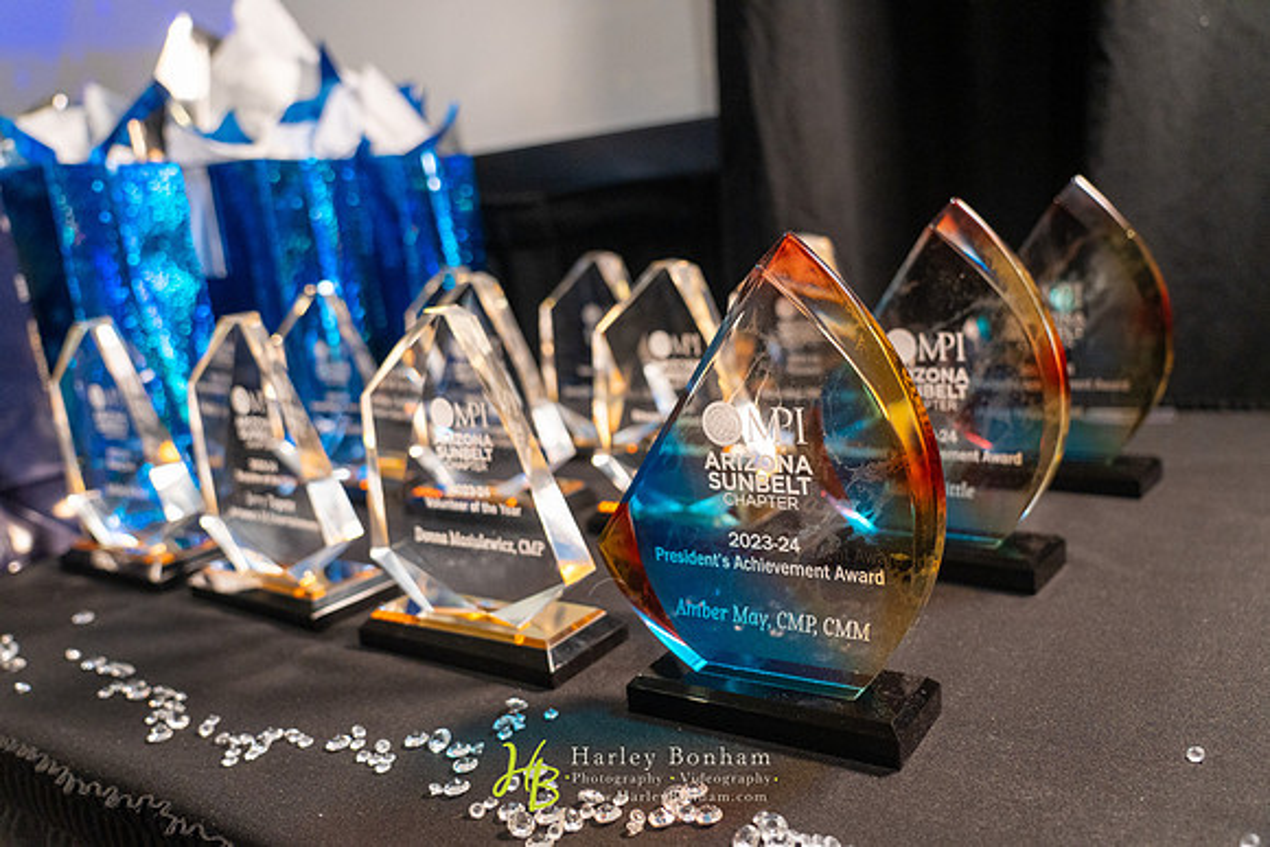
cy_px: 424
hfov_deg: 63.6
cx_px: 635
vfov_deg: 45.0
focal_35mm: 29
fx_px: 1023
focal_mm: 29
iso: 3200
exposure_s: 1/200
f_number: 4
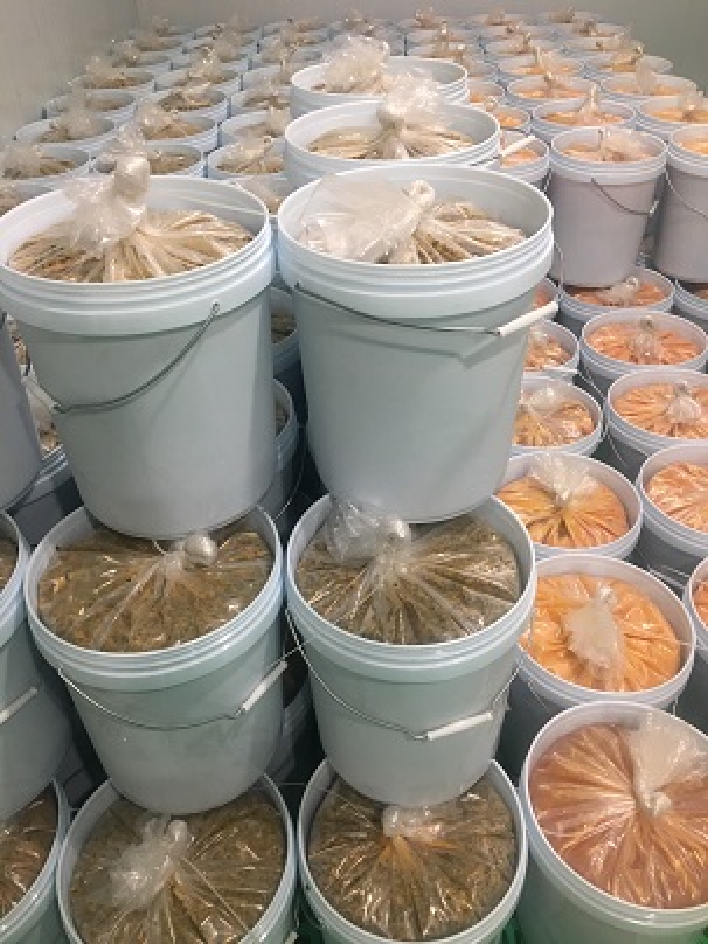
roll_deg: +1.5
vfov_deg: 61.7
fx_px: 791
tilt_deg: -36.6
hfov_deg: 48.2
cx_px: 354
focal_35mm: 29
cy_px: 472
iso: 80
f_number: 2.2
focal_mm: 4.15
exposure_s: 1/17
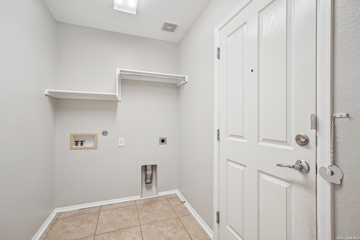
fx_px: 160
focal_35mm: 16
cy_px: 120
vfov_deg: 73.7
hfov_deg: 96.7
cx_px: 180
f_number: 8
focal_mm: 16
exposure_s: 1/30
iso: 320
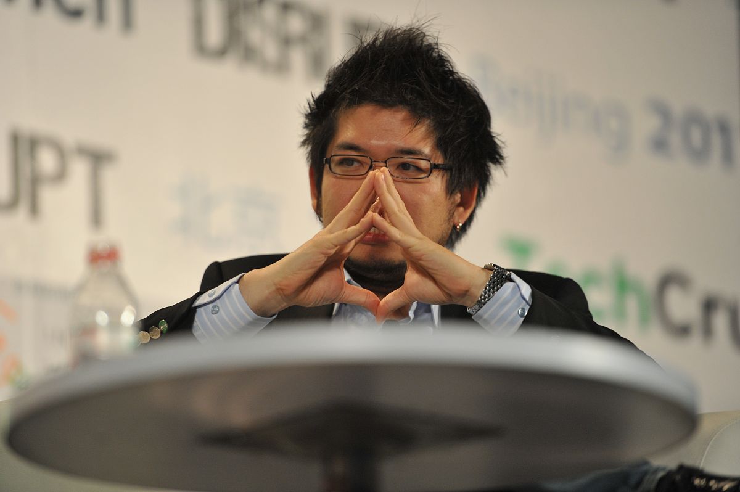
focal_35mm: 200
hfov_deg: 10.3
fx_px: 4108
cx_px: 370
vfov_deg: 6.9
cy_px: 246
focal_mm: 200
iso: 1600
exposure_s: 1/250
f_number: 2.8
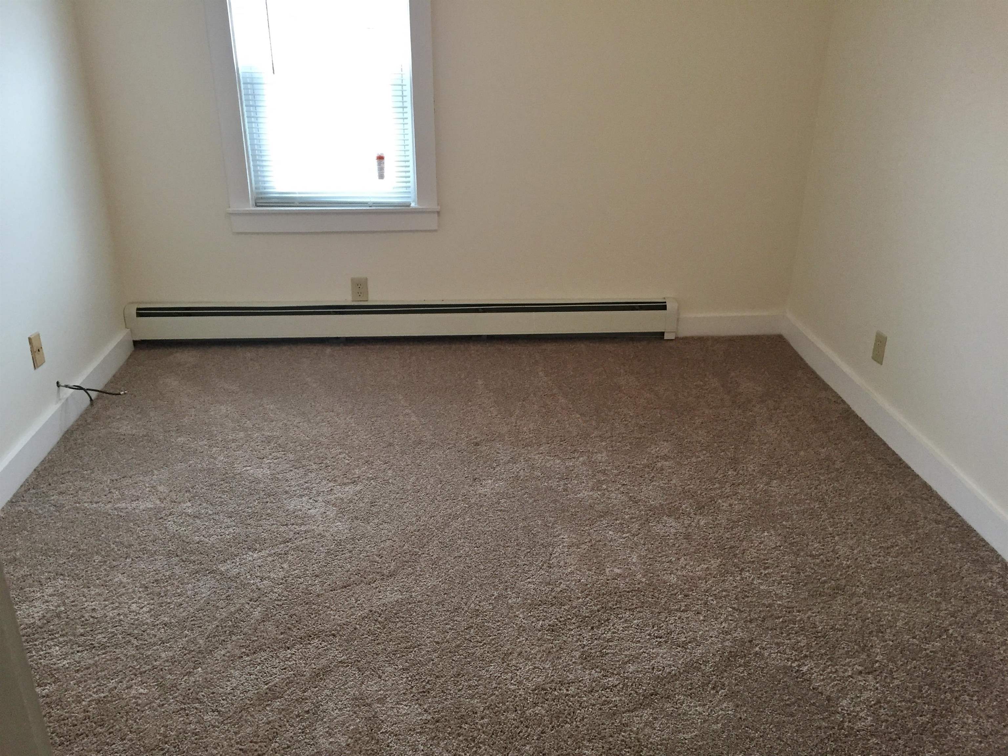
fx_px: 844
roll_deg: -0.1
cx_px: 504
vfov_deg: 48.2
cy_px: 378
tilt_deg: -23.7
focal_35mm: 29
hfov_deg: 61.7
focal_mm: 4.15
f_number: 2.2
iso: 160
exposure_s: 1/30
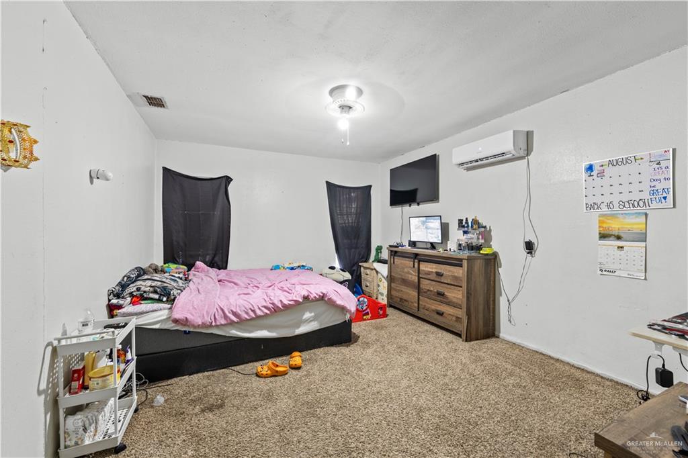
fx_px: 267
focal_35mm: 14
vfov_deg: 81.2
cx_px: 344
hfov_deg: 104.3
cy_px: 229
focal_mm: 14
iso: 100
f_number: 6.3
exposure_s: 4
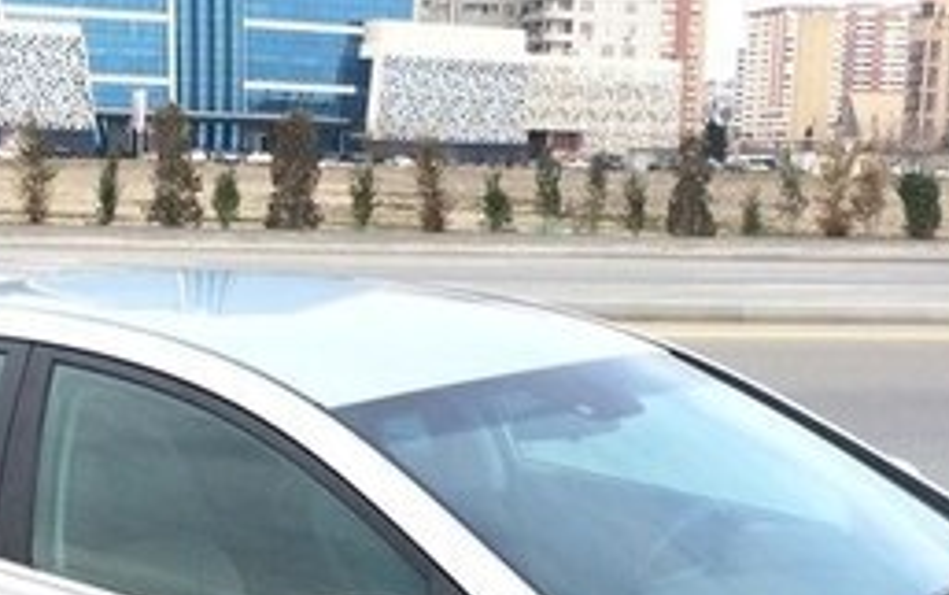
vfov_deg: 16.0
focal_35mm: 79
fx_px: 2045
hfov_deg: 26.1
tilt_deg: -14.4
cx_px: 450
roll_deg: -1.3
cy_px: 667
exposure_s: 1/805
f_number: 2.2
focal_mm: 4.15
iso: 32
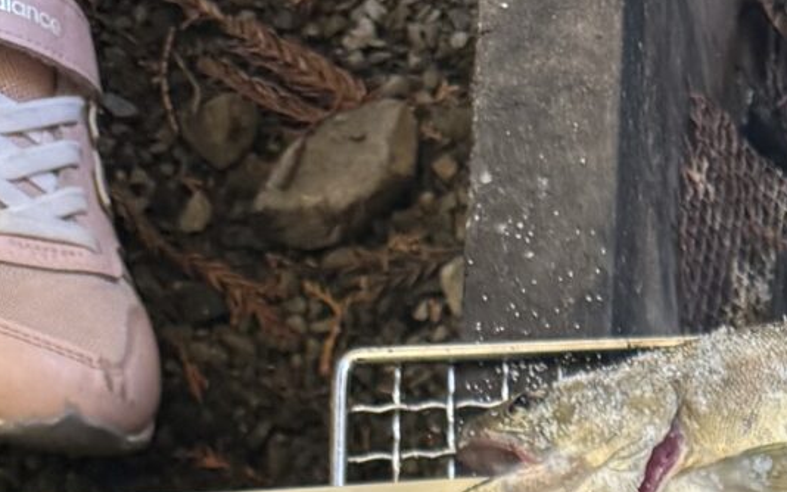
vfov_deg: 8.6
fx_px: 2617
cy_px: 1547
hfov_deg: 16.0
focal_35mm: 122
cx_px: 1079
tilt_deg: -73.0
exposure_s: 1/121
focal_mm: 6.76
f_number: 1.78
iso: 160
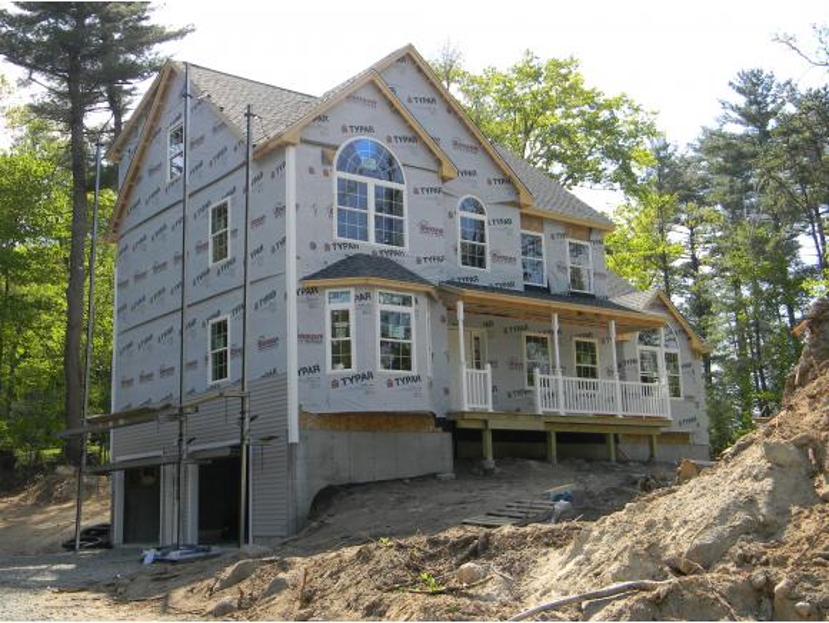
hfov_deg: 45.7
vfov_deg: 35.2
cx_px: 414
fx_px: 983
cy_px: 312
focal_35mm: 41
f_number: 3.8
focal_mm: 7.3
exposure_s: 1/336
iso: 80
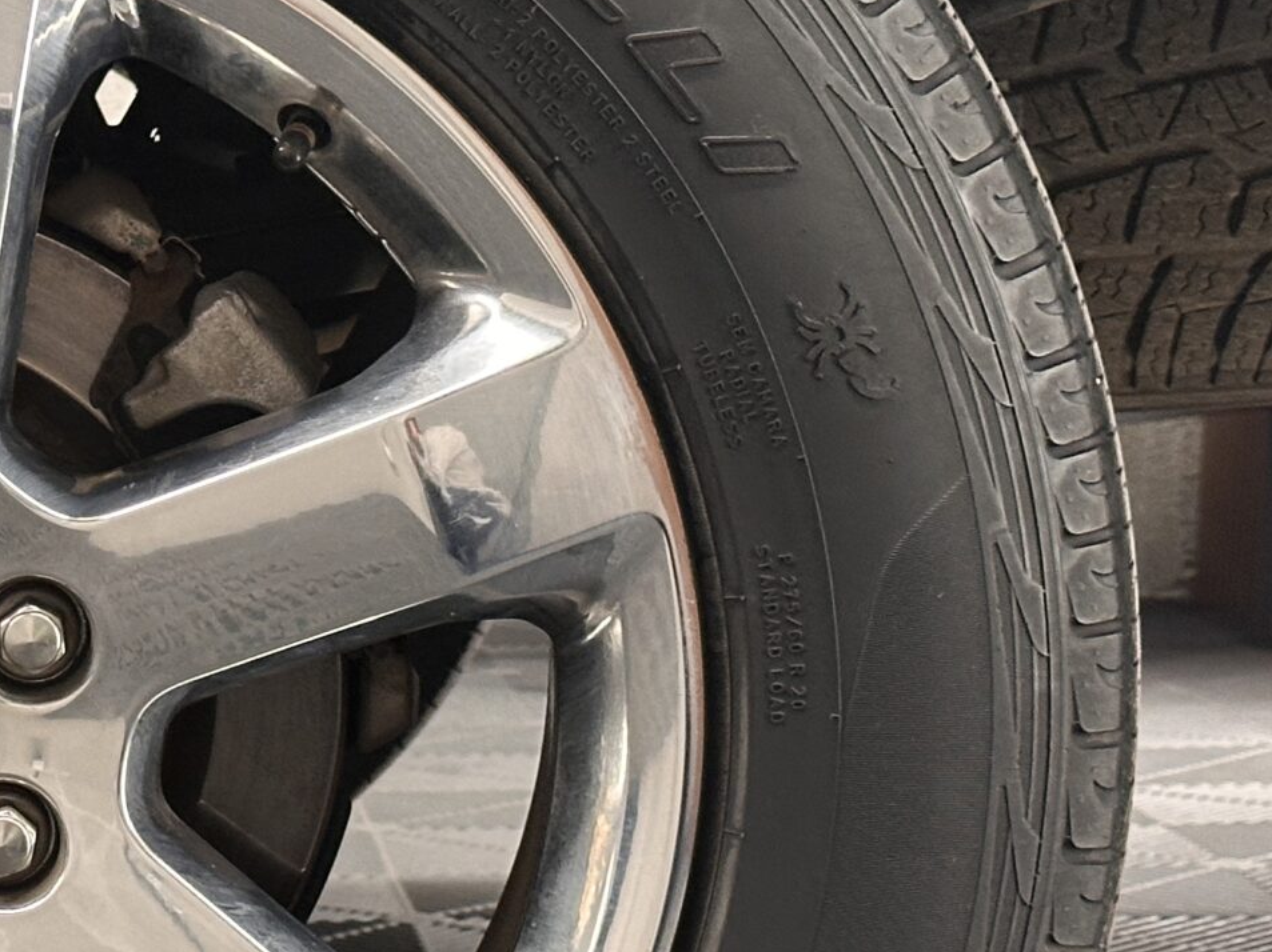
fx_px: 4738
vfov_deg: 11.5
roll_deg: +0.4
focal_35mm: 129
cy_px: 700
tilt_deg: -7.4
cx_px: -157
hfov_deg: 14.9
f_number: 1.78
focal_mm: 6.86
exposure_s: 1/33
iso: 250
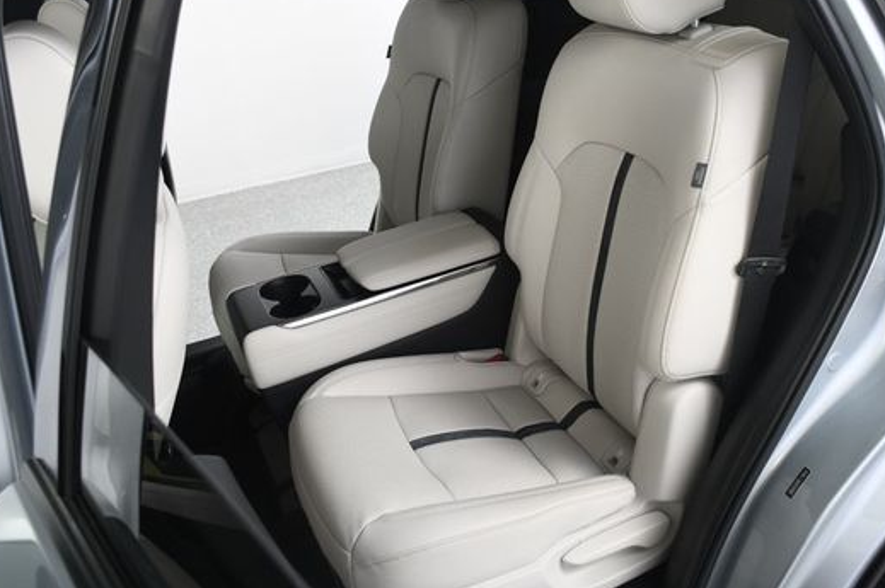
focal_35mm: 37
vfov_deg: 35.7
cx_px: 522
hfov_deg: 51.7
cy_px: 230
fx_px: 909
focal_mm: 20
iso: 100
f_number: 6.3
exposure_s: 1/160
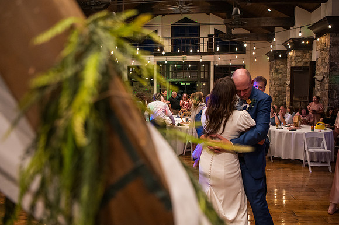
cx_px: 170
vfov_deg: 48.5
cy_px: 112
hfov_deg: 68.2
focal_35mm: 27
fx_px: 251
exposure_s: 1/200
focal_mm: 24
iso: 6400
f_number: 2.8
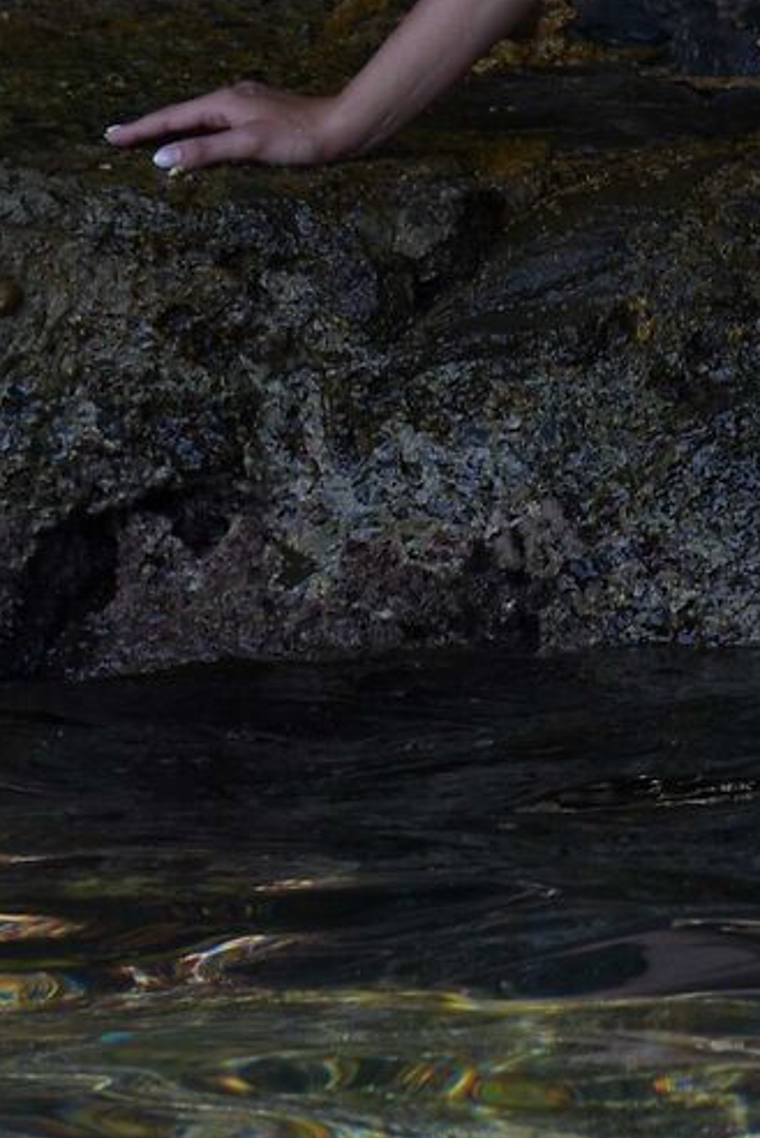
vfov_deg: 3.5
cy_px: -309
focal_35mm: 584
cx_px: 1469
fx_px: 18479
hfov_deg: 2.3
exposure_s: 1/500
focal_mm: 120
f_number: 5
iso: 250
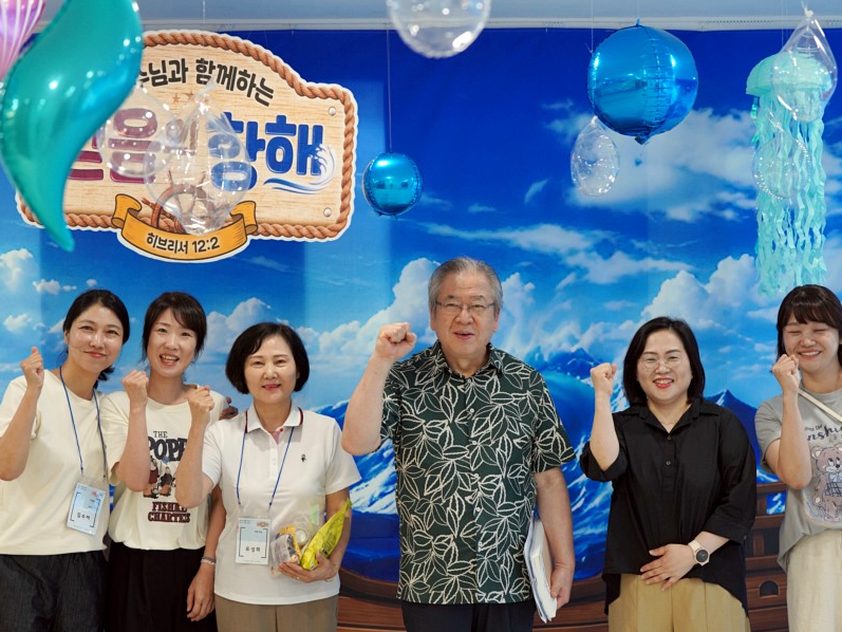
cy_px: 316
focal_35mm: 76
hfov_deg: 25.7
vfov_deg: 19.4
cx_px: 446
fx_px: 1849
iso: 1000
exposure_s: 1/160
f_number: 4
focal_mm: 70
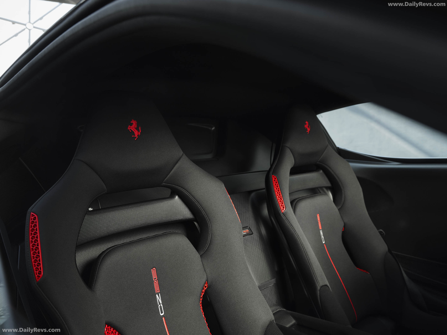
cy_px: 168
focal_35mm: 29
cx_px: 224
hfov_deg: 61.7
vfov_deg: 48.2
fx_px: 374
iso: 2500
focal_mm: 36.2
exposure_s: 1/200
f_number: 9
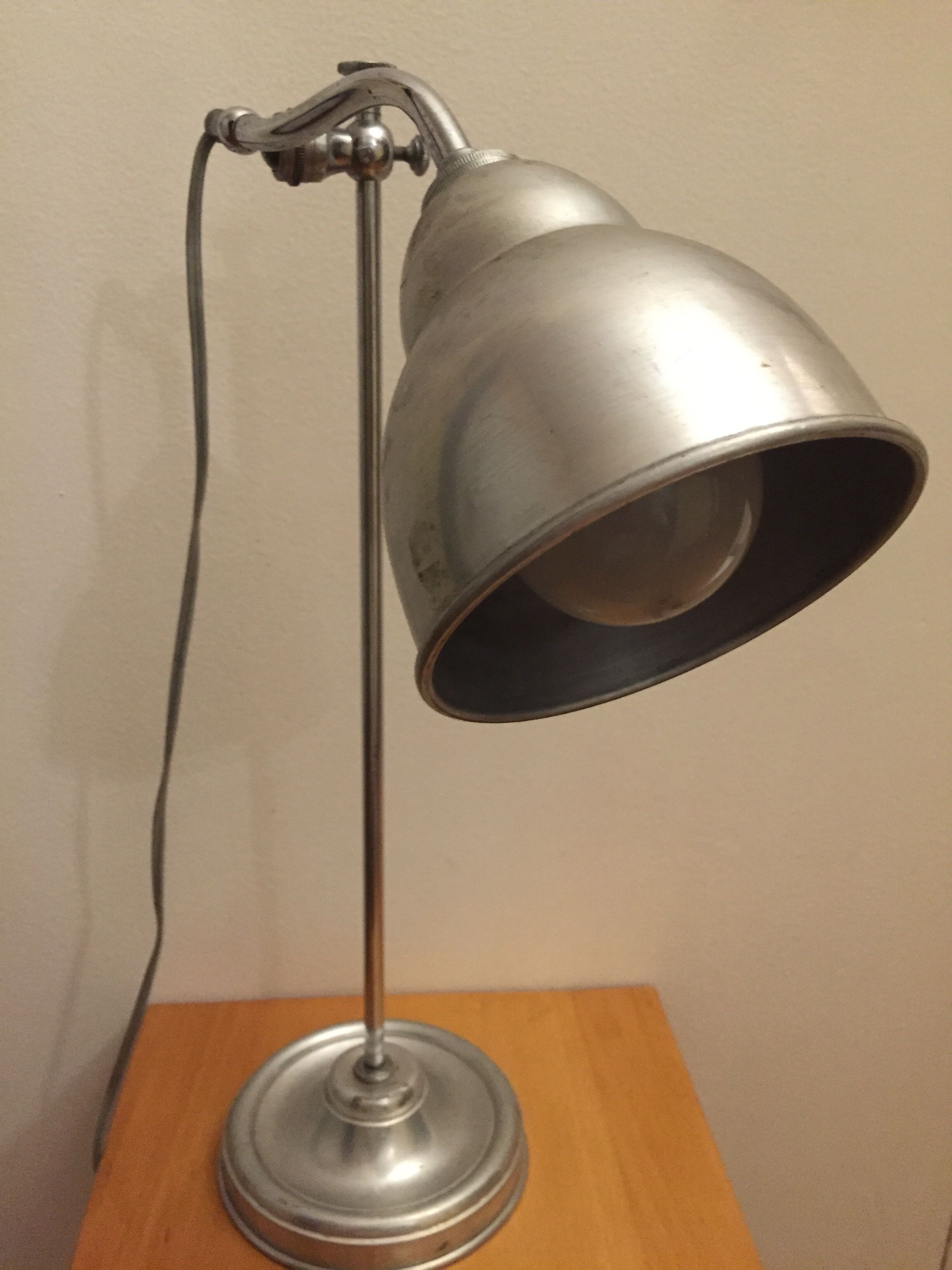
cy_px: 635
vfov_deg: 61.7
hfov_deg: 48.2
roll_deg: -0.6
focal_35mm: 29
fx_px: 1063
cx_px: 476
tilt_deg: -17.5
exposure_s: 1/17
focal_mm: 4.15
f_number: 2.2
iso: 320
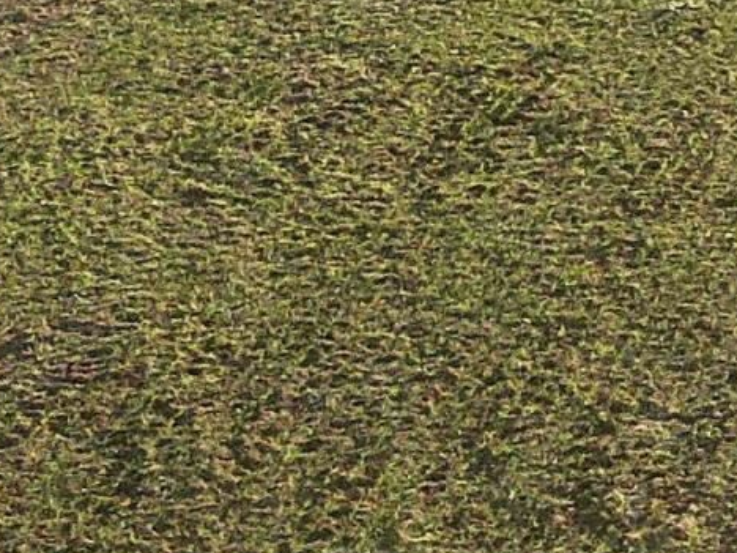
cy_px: -424
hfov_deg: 10.8
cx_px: 1787
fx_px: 3279
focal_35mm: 154
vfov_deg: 9.2
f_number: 2.8
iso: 100
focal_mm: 4.5
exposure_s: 1/500
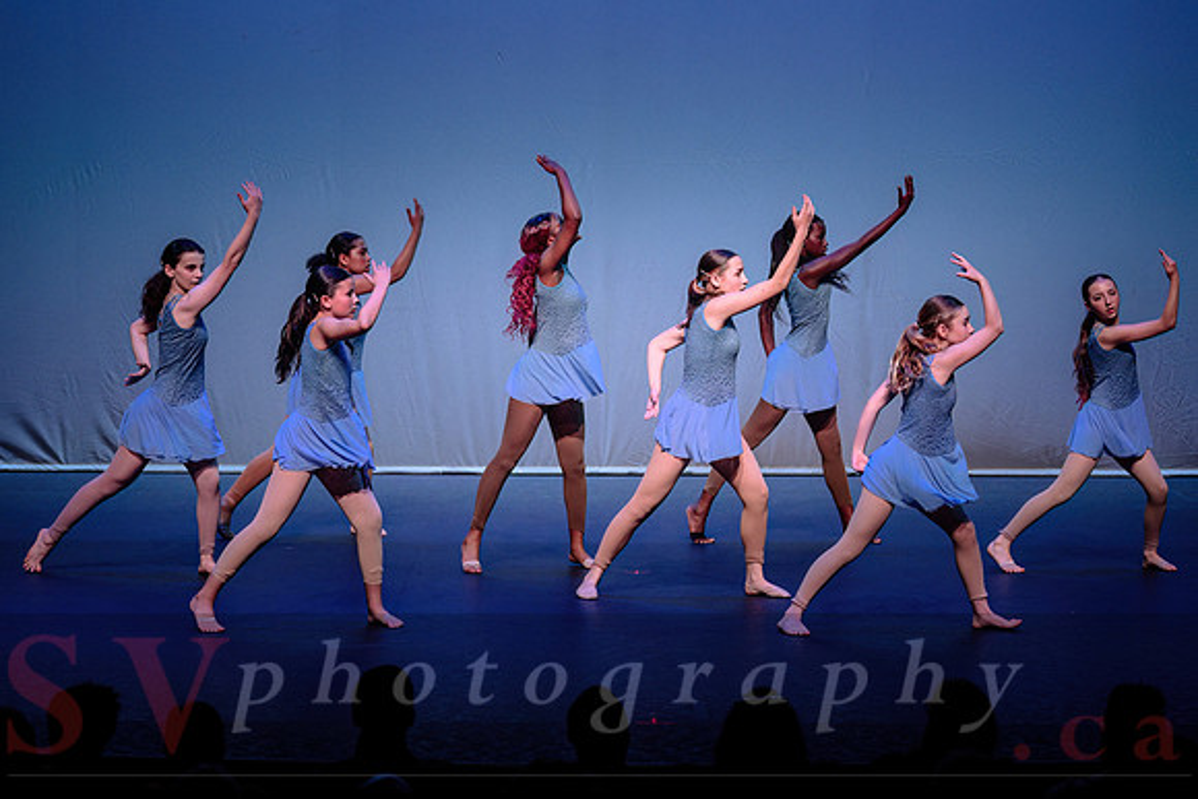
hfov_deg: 17.1
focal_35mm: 120
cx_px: 597
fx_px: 3986
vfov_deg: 11.5
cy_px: 343
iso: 1250
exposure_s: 1/500
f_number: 2.8
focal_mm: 102
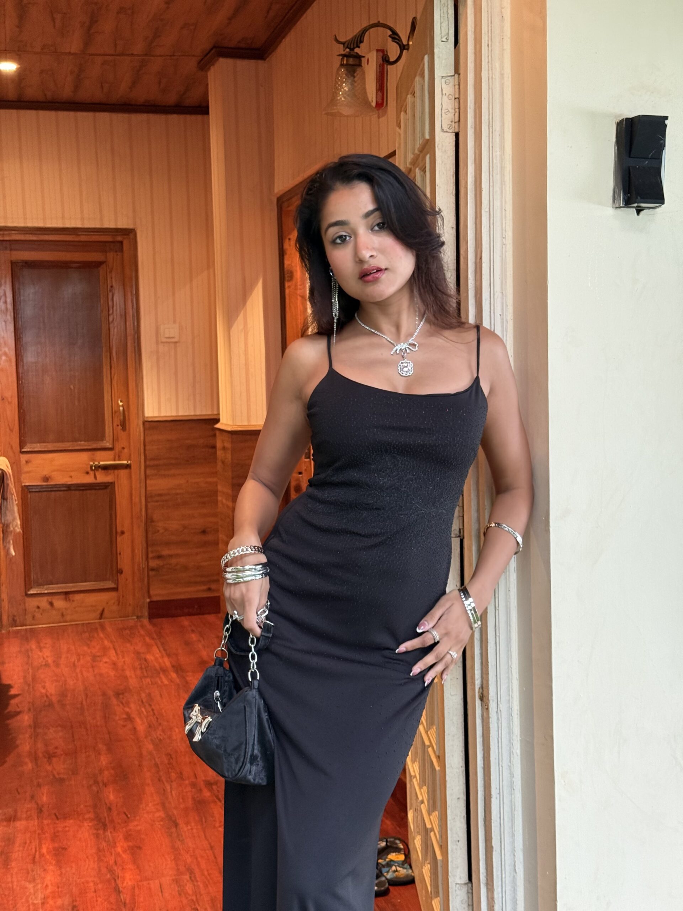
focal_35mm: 48
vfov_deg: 39.7
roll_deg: +0.8
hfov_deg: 30.3
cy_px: 456
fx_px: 1263
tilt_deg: -2.5
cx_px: 342
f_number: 1.78
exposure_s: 1/33
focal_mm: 6.76
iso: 200
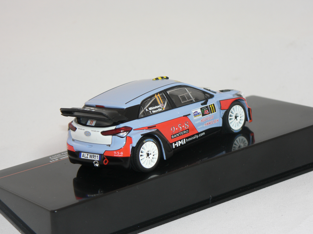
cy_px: 117
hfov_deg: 16.8
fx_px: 1058
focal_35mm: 117
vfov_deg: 12.7
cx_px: 156
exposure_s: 1/60
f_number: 3.2
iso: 80
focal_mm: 19.5
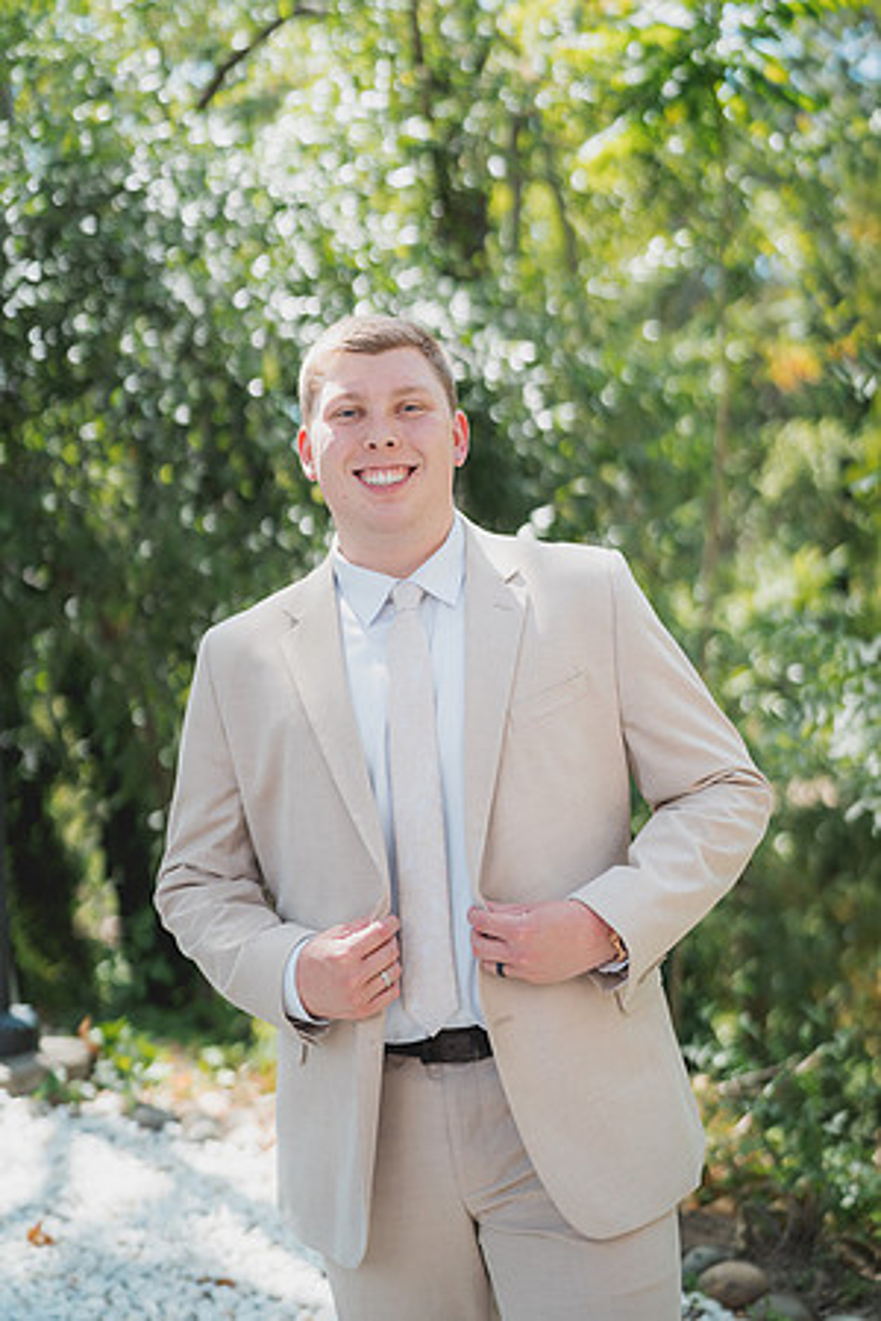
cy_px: 660
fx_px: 1835
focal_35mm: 50
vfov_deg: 39.6
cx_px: 440
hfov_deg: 27.0
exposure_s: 1/5000
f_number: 1.8
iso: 800
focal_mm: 50
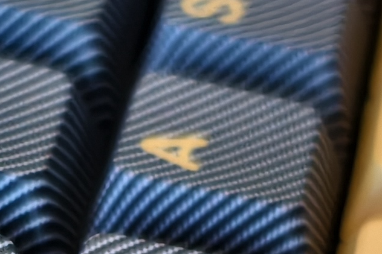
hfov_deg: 13.1
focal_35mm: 155
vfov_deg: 8.6
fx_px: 1644
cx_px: -7
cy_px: 405
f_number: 1.57
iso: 380
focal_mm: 6.54
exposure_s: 1/100
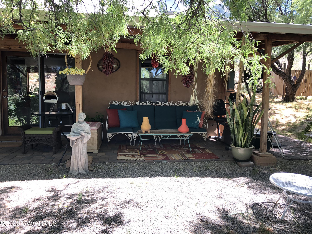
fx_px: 252
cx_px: 156
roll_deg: -0.8
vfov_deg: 49.7
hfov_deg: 63.4
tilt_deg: -4.3
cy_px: 117
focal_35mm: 28
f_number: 1.8
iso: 50
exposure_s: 1/120
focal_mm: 3.99
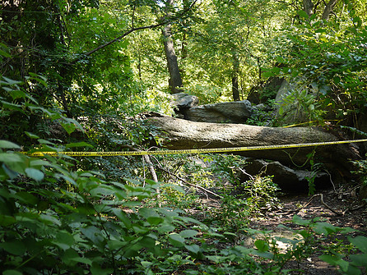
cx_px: 226
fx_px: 552
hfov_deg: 36.6
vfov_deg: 28.1
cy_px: 138
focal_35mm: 52
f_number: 1.7
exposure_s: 1/250
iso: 160
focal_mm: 20
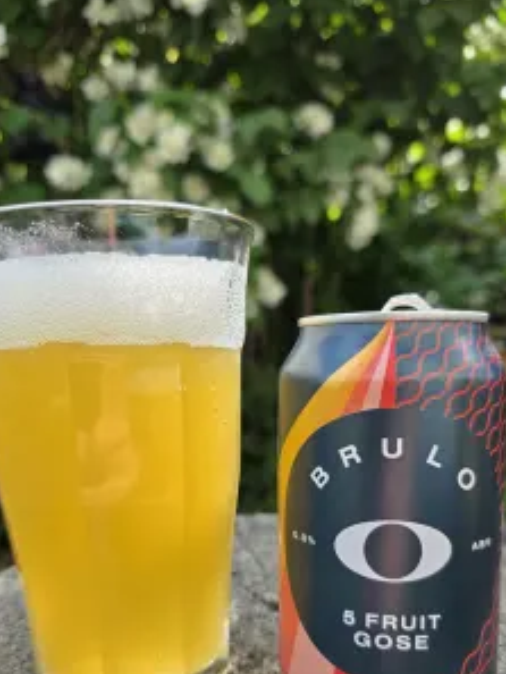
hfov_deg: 45.5
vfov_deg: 57.5
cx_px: 259
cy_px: 427
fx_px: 604
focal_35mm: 31
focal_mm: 6.3
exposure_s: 1/1584
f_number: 1.7
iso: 80
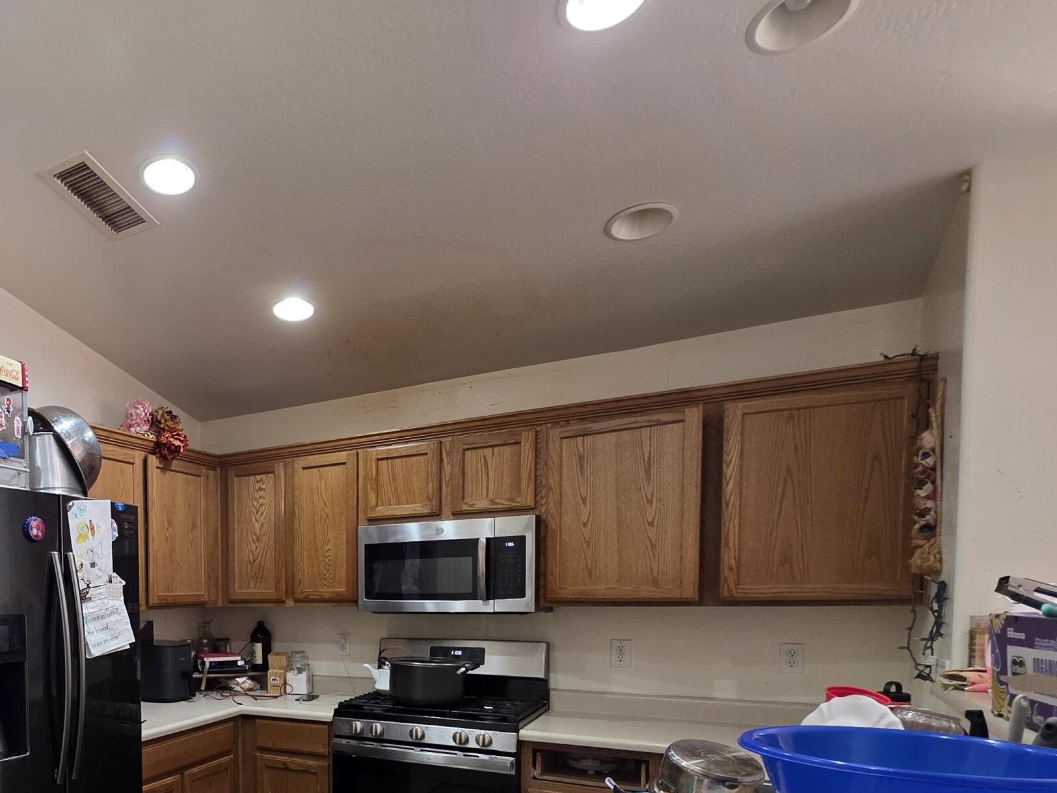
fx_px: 733
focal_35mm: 24
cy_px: 631
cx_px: 127
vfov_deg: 53.2
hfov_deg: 61.6
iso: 160
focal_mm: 2.2
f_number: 1.9
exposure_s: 1/60
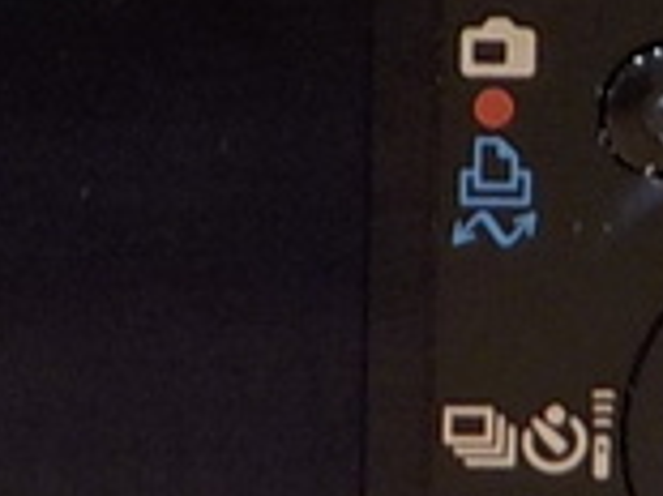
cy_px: -73
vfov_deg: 6.3
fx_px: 4459
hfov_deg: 8.5
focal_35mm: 233
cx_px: 145
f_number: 3.3
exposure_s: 1/30
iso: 125
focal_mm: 4.1
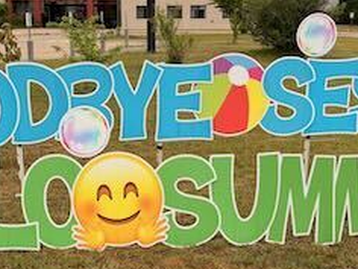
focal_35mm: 65
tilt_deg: -13.5
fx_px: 672
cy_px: 193
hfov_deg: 29.7
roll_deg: +1.1
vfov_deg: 22.4
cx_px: 141
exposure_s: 1/898
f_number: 1.78
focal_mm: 6.76
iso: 100
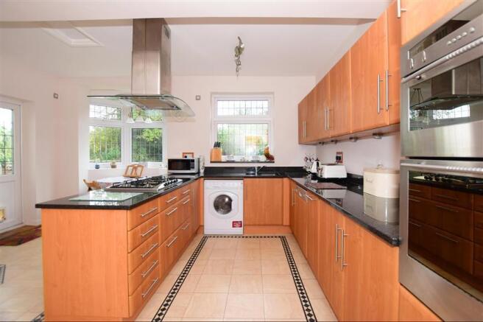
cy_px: 161
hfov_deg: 100.4
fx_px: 201
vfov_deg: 77.3
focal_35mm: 15
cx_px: 242
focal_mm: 10
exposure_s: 1/60
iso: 200
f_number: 5
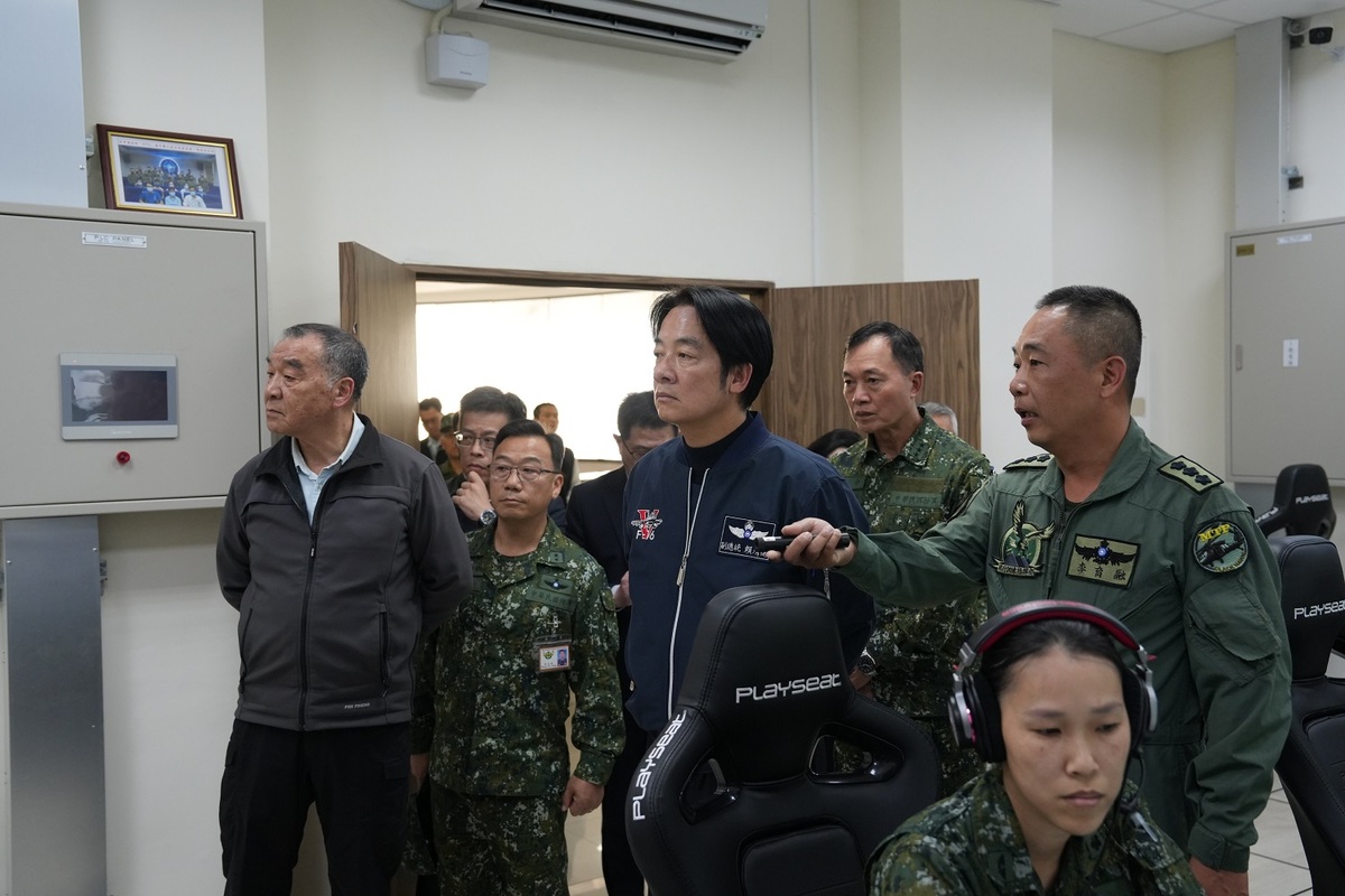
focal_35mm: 35
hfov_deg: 54.4
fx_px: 1308
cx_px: 672
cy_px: 448
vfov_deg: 37.9
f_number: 4
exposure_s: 1/250
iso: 2500
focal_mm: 35
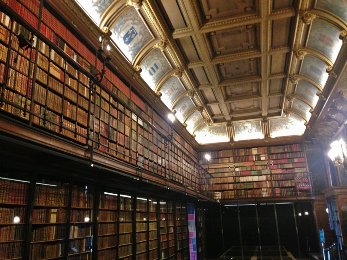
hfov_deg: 55.4
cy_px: 130
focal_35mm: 33
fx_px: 331
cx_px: 174
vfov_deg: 42.9
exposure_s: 1/15
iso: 400
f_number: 2.4
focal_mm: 4.13
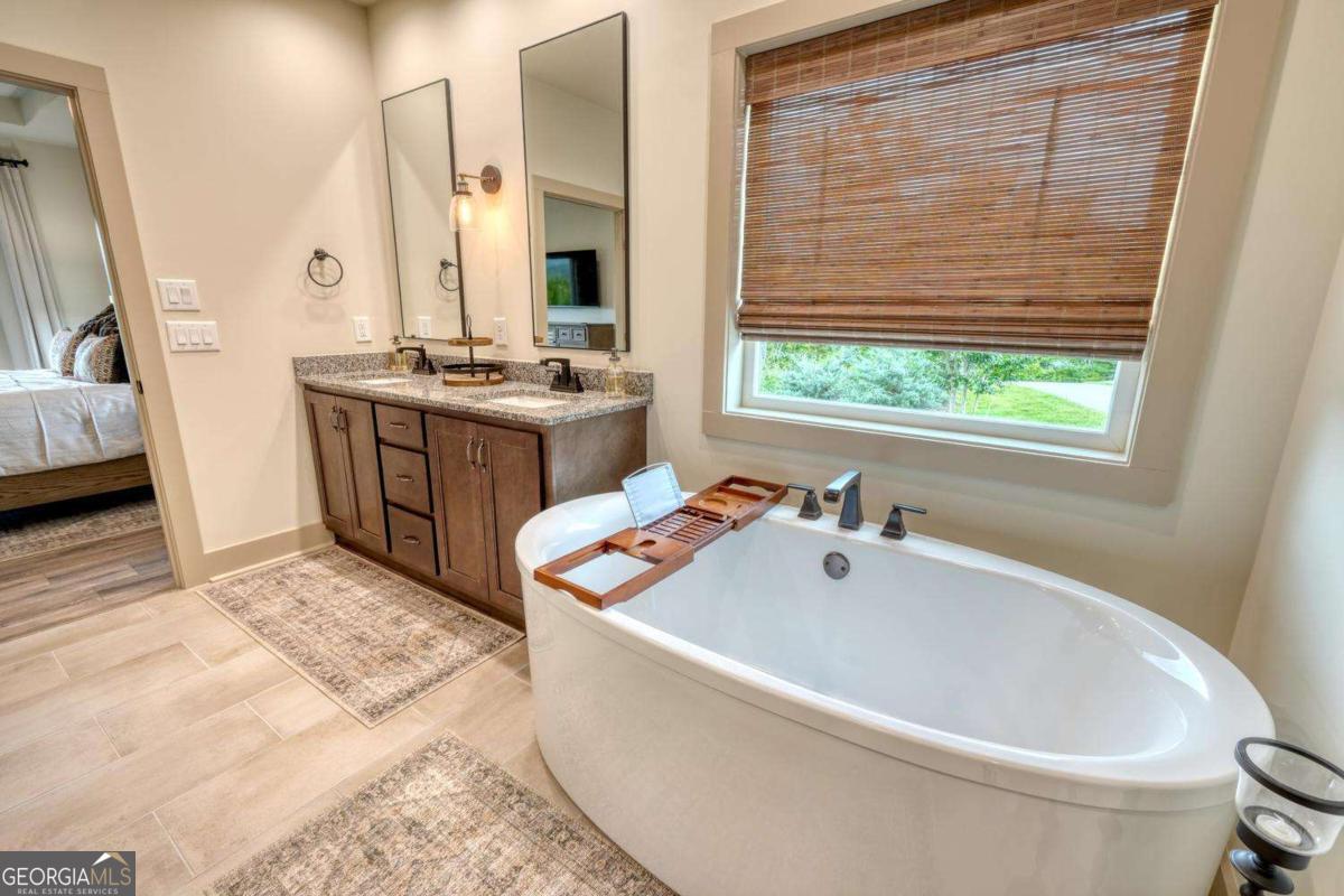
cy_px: 448
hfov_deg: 100.4
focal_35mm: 15
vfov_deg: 77.3
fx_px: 560
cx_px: 672
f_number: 7.1
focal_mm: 10
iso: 100
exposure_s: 1/2.5
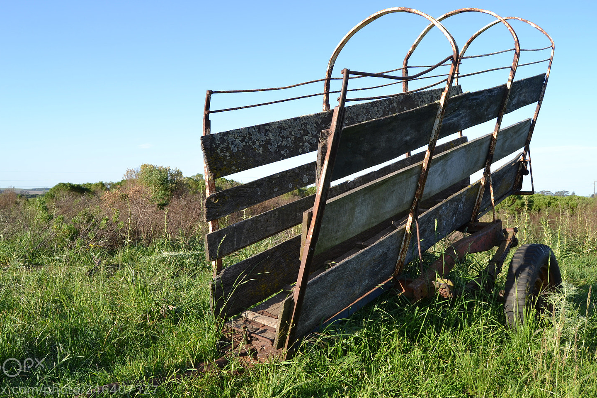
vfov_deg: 43.6
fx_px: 497
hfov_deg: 61.9
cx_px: 273
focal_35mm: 30
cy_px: 201
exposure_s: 1/160
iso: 100
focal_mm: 18
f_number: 6.3
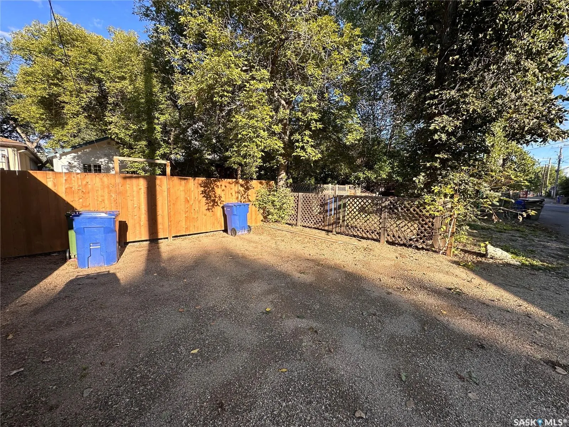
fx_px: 230
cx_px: 284
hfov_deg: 102.1
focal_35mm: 14
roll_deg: -0.8
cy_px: 214
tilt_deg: -6.4
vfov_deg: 85.7
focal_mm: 2.22
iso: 40
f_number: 2.2
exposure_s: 1/744
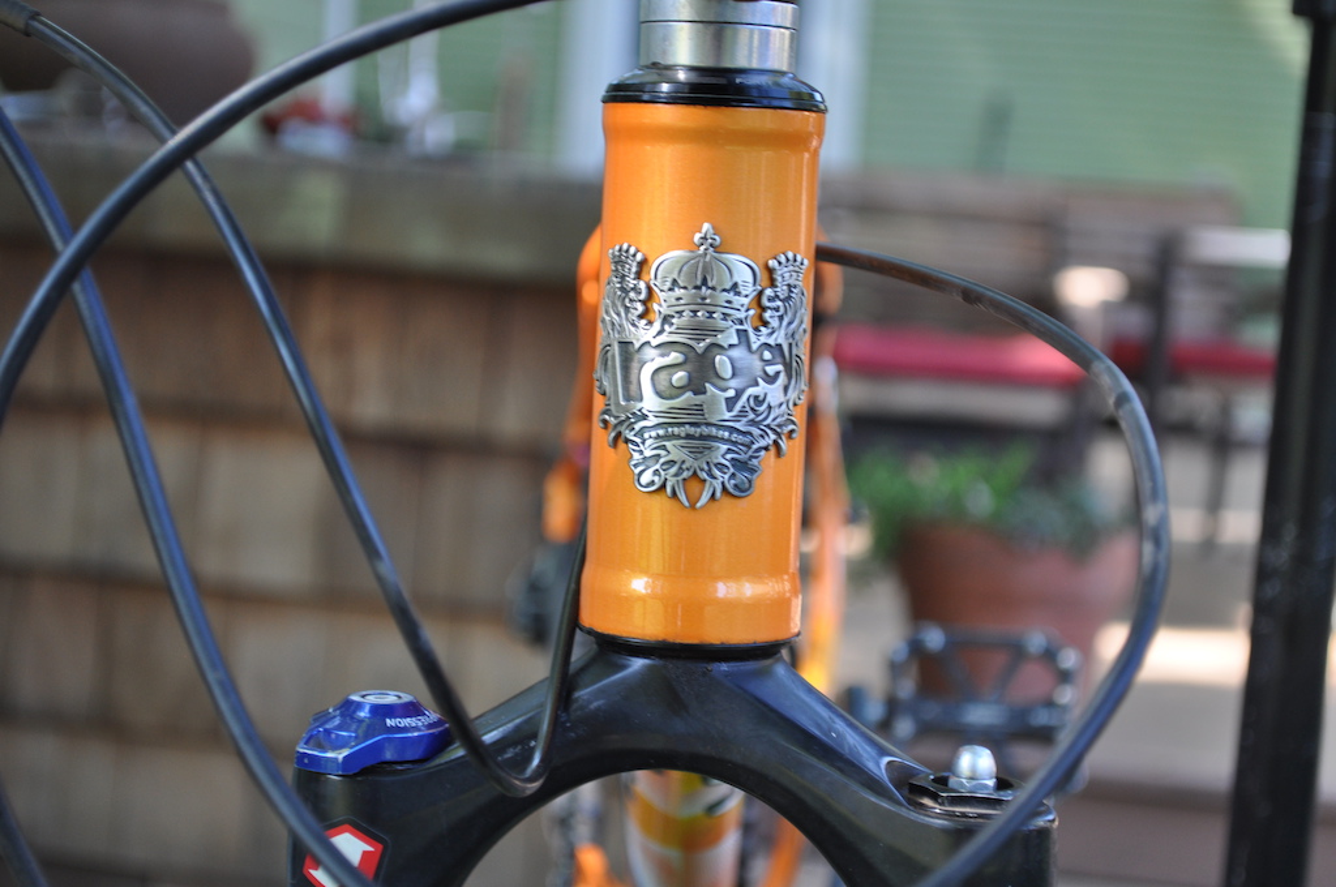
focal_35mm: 75
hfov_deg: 27.0
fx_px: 2780
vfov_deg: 18.1
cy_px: 444
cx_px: 668
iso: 400
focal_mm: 50
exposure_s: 1/60
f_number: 5.6
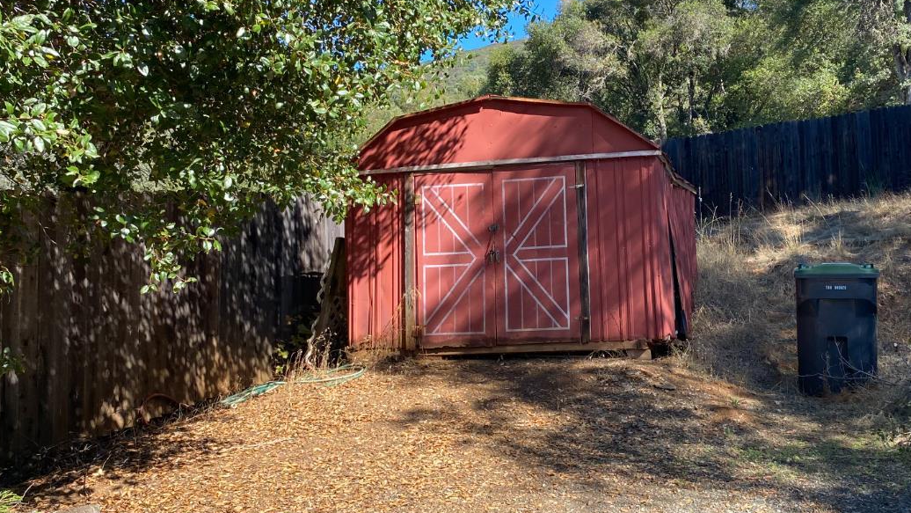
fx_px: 991
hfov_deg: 48.7
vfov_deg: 29.0
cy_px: 242
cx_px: 596
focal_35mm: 41
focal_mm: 4.25
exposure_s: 1/884
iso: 32
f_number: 1.8
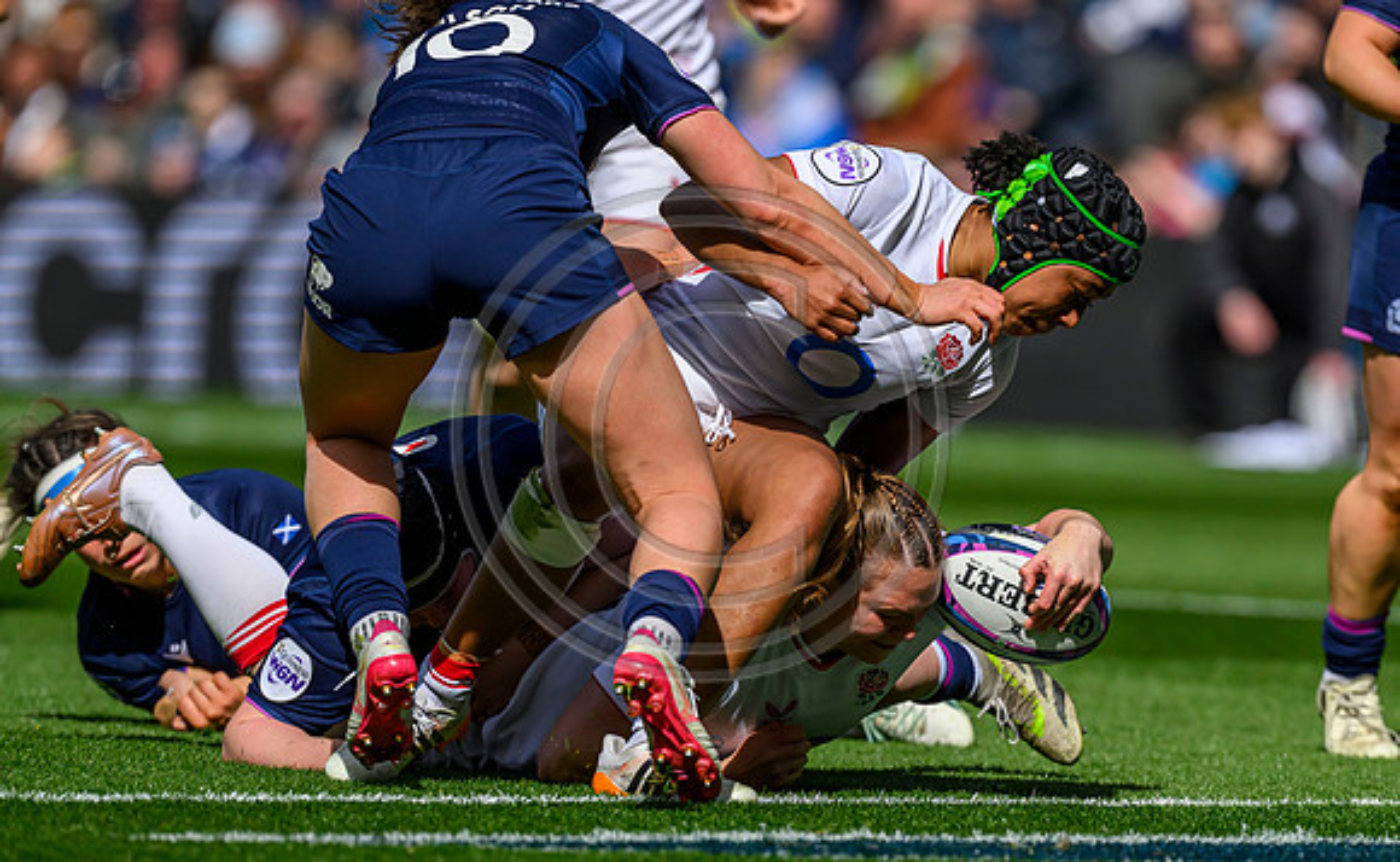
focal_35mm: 554
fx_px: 21059
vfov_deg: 2.3
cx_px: 797
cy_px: 632
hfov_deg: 3.8
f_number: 4
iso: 500
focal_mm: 400
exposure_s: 1/12800
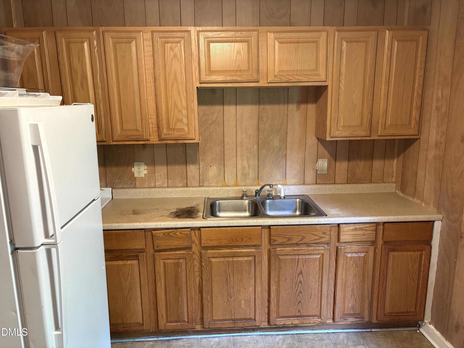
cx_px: 232
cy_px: 174
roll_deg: +1.3
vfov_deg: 53.1
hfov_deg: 67.3
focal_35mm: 26
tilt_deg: -10.8
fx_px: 349
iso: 320
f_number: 1.6
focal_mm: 5.96
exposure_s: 1/60
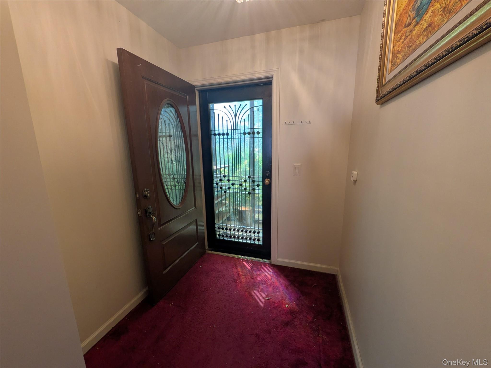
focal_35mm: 14
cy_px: 184
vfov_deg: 85.7
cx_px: 246
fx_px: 199
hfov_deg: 102.1
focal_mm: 1.83
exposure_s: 1/120
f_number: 2.2
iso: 96
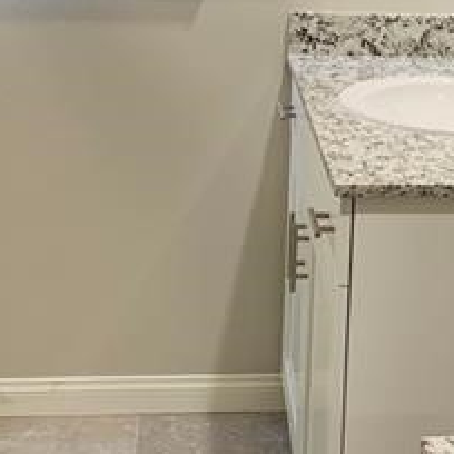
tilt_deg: -7.2
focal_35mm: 90
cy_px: 4
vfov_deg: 18.8
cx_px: 421
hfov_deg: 18.9
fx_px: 1335
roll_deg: -3.3
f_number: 1.8
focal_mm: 4.25
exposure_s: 1/60
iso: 80
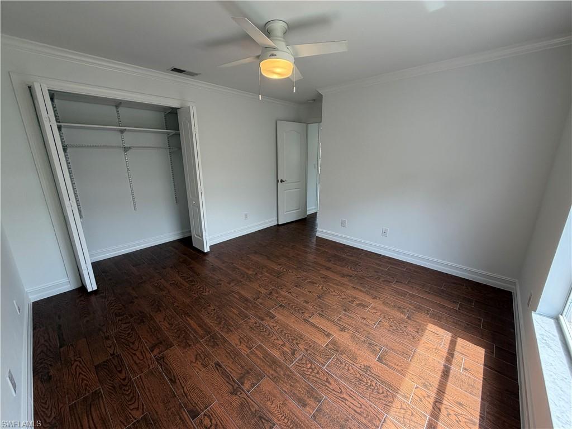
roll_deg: +0.7
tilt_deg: -14.8
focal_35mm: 14
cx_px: 286
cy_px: 214
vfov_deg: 85.7
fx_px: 231
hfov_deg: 102.1
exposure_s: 1/120
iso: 100
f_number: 2.2
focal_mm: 2.22
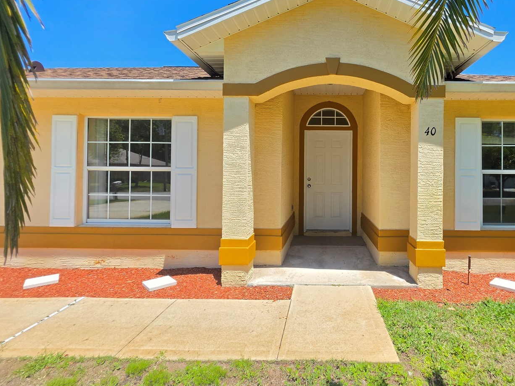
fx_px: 253
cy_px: 169
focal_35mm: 17
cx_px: 323
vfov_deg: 74.4
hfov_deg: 89.2
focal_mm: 2.2
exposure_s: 1/1623
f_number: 1.9
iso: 32
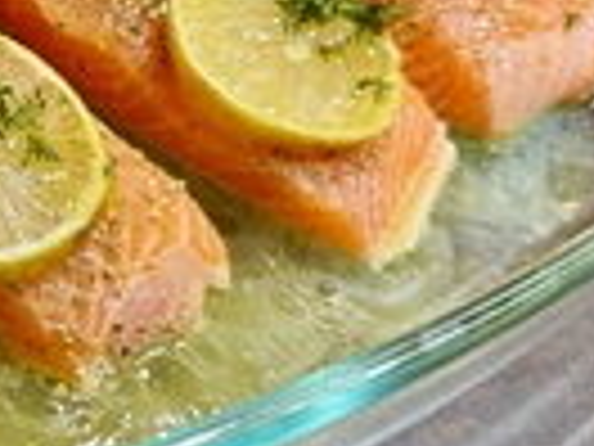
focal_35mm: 73
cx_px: -122
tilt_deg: -42.9
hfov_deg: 24.2
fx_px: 1253
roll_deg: -5.9
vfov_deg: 20.1
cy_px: 131
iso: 125
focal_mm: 6.76
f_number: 1.78
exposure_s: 1/50
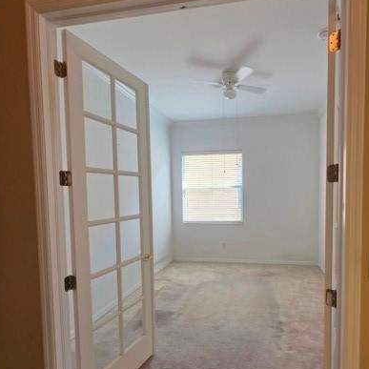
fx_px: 229
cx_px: 219
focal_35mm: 19
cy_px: 207
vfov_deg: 77.4
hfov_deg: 76.9
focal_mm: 2.2
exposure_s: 1/120
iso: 125
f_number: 1.9
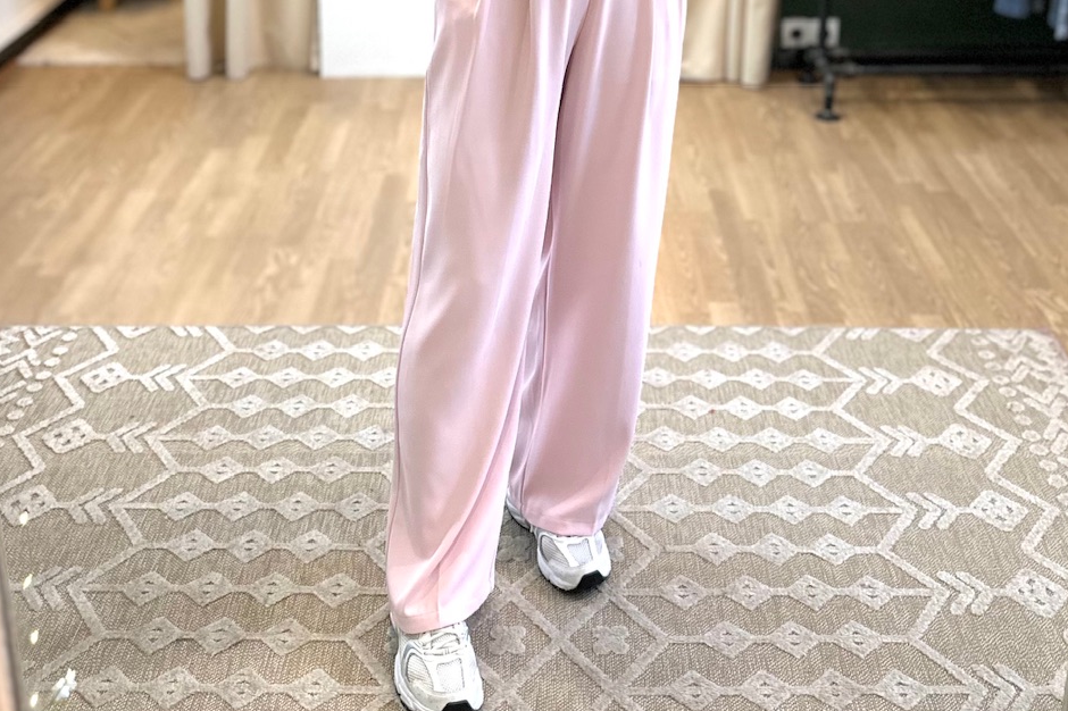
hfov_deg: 55.8
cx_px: 534
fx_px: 1008
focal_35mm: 34
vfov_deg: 35.9
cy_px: 36
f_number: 1.78
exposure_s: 1/88
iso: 250
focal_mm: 6.86
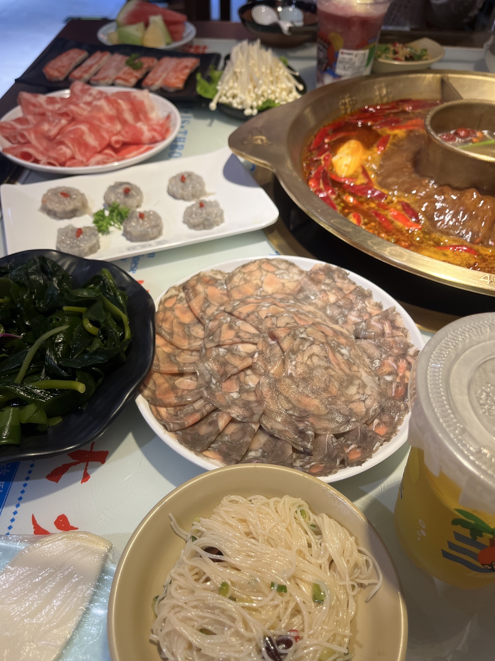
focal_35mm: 26
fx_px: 496
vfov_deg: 67.3
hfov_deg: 53.1
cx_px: 248
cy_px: 330
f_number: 1.6
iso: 100
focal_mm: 5.1
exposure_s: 1/100
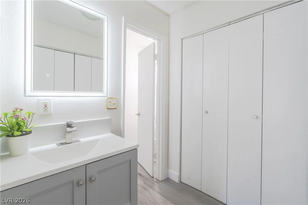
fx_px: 137
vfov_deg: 73.7
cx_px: 154
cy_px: 102
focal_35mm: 16
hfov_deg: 96.8
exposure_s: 1/50
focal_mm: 16
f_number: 8
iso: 800
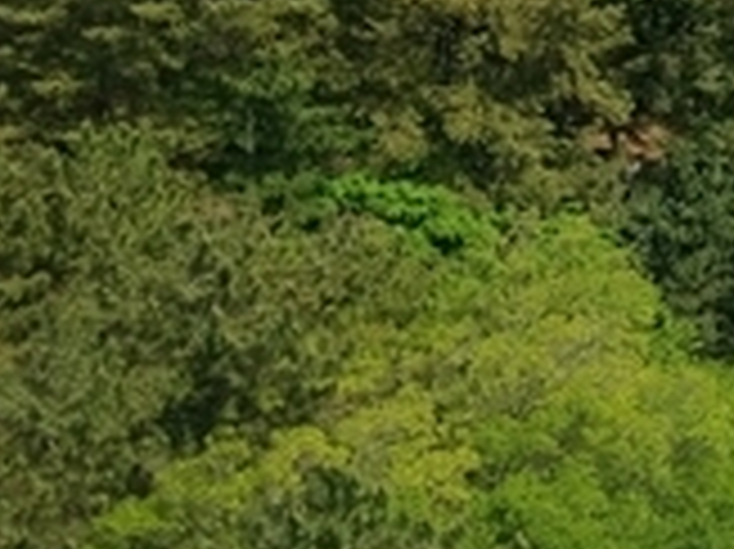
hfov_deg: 14.7
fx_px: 2712
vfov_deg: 11.3
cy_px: -140
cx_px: 959
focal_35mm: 128
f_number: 1.8
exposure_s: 1/2462
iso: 100
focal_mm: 4.58
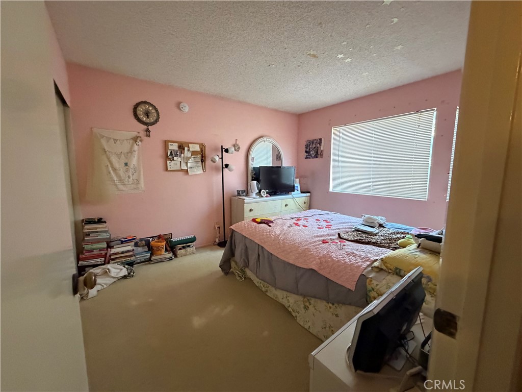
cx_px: 261
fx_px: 211
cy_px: 196
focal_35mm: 14
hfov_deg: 102.1
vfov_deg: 85.7
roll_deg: +0.4
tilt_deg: -6.3
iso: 1000
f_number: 2.2
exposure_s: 1/60
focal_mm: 2.22
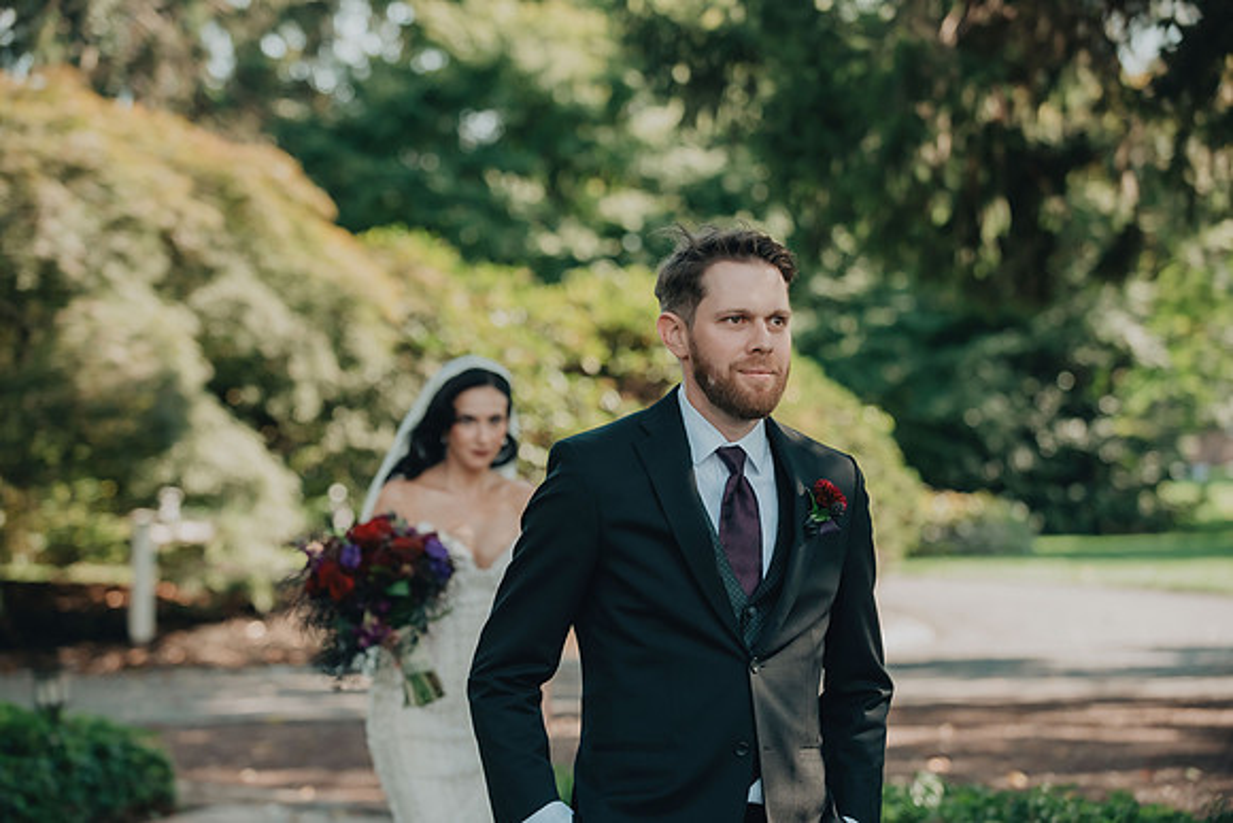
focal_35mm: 102
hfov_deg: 20.0
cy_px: 412
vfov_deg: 13.4
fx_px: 3494
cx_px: 616
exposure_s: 1/1250
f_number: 3.5
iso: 800
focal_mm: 102
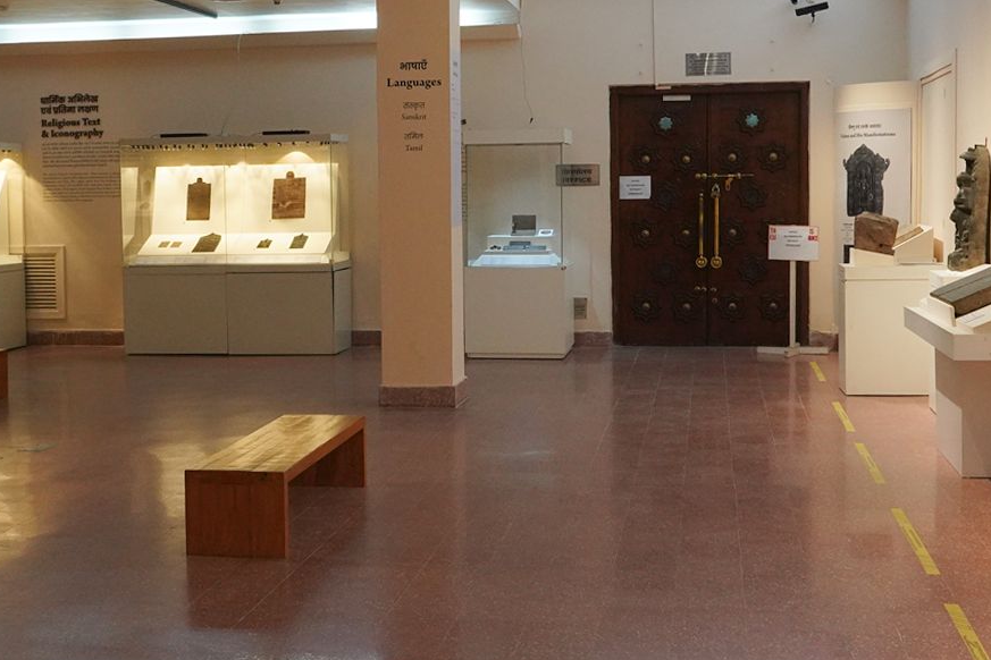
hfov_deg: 36.2
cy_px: 247
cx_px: 412
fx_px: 1514
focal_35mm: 55
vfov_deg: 24.5
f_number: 10
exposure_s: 1/80
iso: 3200
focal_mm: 24
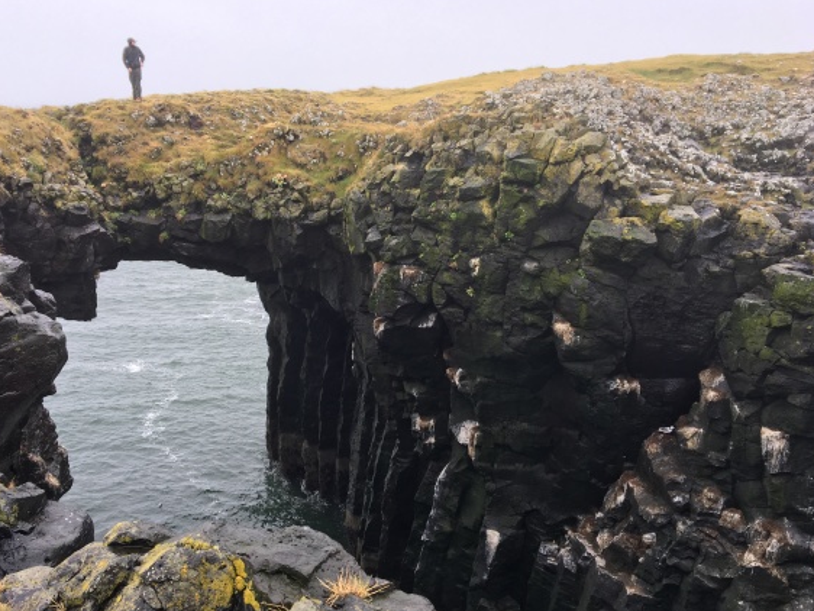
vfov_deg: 42.9
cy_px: 332
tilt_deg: -16.1
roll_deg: +0.3
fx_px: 776
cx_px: 366
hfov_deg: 55.2
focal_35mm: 33
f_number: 2.2
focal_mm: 4.15
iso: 25
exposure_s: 1/114
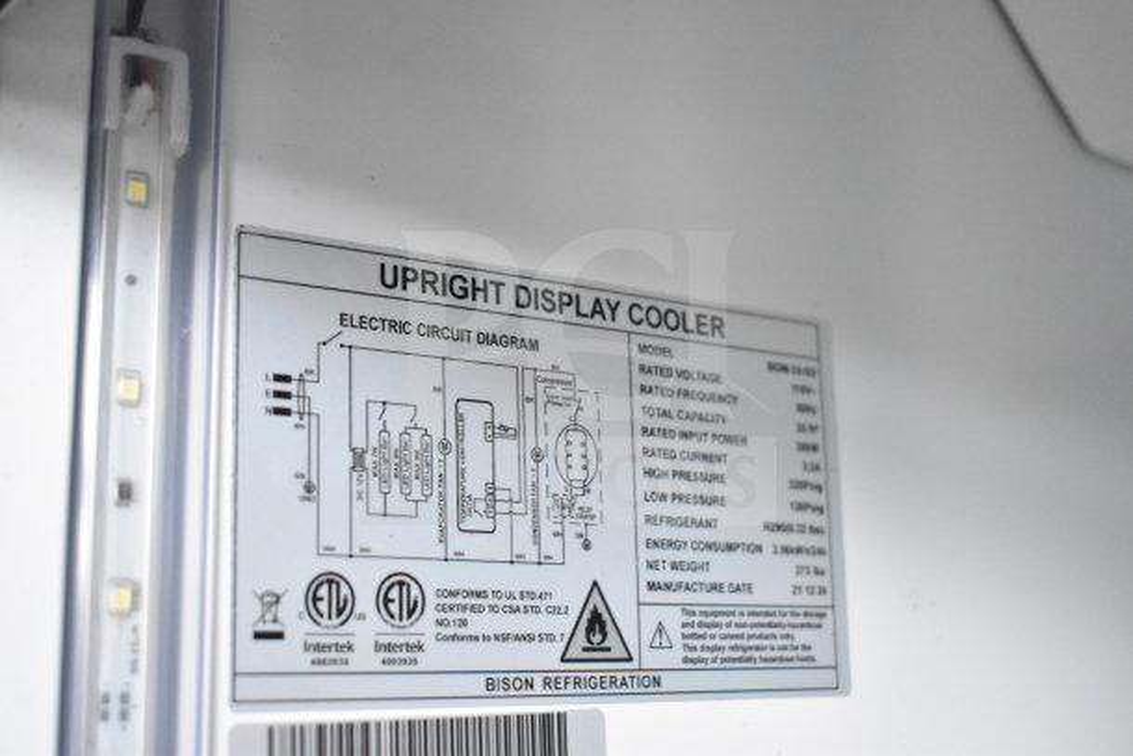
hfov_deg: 38.9
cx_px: 566
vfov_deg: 26.5
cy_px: 378
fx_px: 1605
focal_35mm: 51
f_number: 5
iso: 6400
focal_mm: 34
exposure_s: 1/100
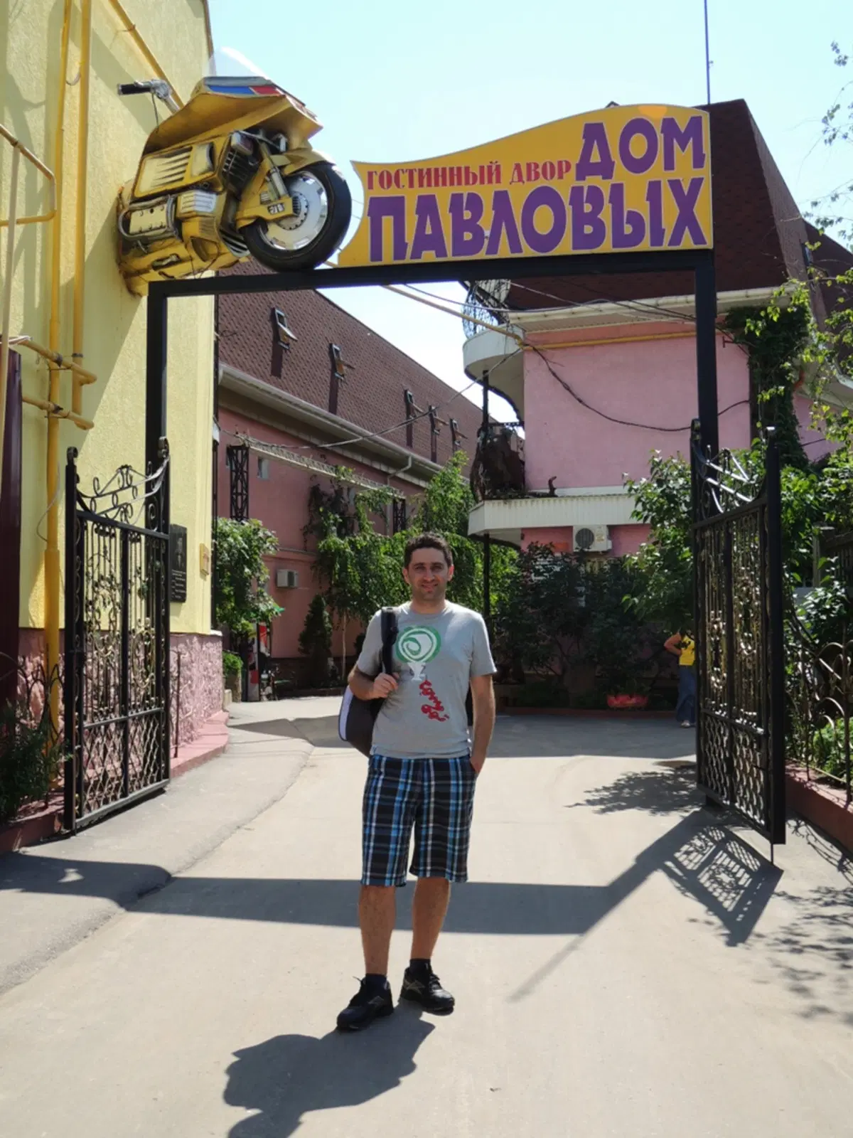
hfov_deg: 40.7
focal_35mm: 35
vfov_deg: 52.6
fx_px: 1150
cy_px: 569
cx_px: 426
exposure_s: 1/800
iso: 100
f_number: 3.2
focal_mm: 6.3
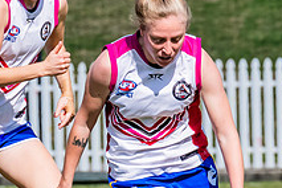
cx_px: 119
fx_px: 13182
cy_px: 161
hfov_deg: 1.2
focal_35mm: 1683
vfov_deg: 0.8
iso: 800
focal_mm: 380
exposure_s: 1/1250
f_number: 14
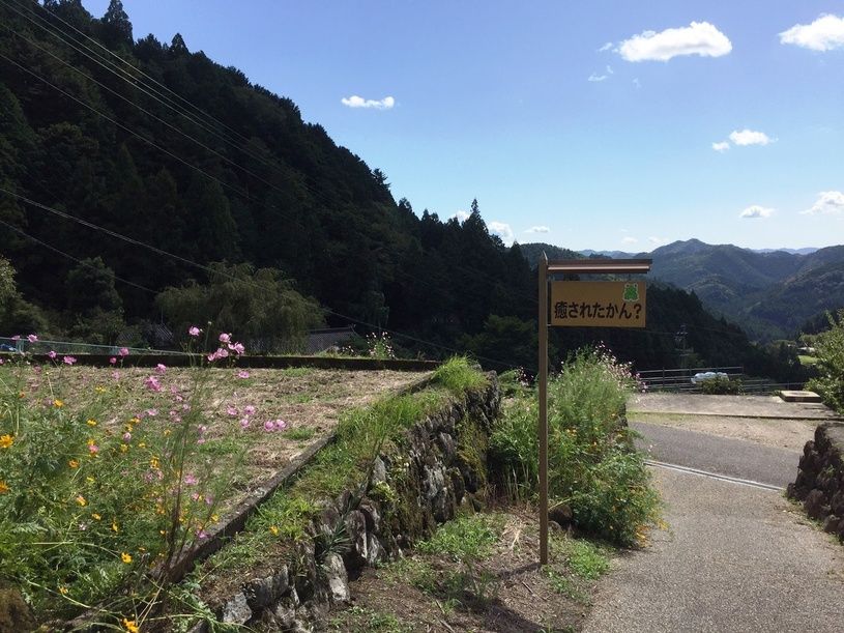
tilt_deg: -4.9
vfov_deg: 48.2
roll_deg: -0.8
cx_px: 422
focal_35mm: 29
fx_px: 707
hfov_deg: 61.7
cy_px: 316
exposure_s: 1/3300
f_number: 2.2
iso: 32
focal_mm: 4.15
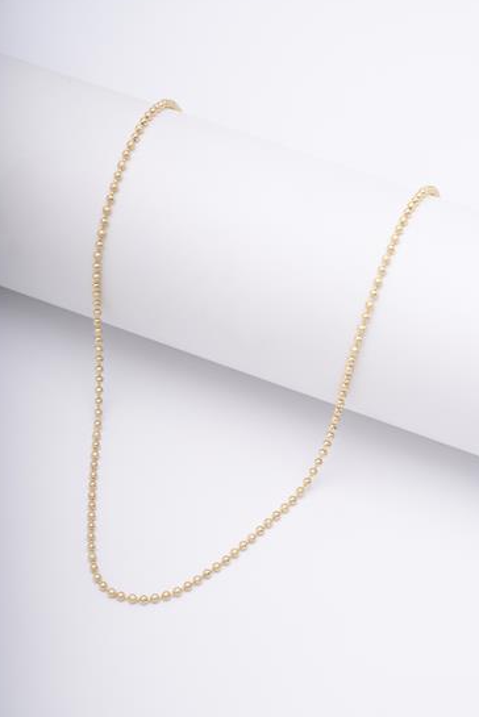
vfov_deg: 20.6
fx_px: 1973
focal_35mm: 99
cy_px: 376
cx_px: 229
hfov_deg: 13.8
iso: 100
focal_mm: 90
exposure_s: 1/250
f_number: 13
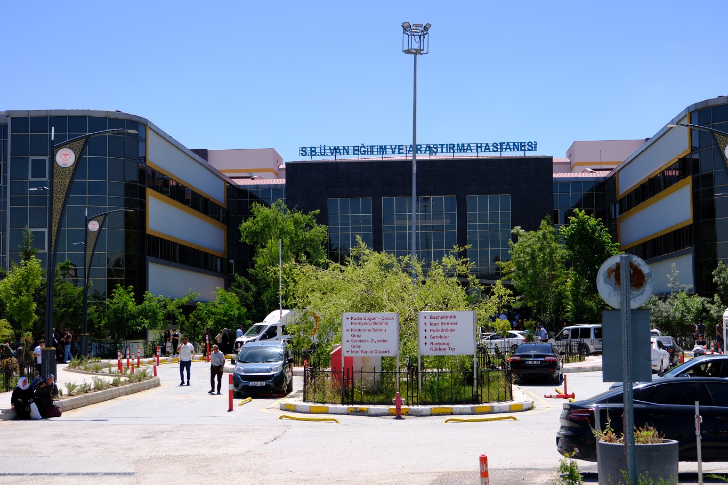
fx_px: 1031
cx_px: 364
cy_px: 242
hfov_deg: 38.9
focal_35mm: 51
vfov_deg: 26.5
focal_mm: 34.2
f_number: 4
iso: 125
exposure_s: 1/800
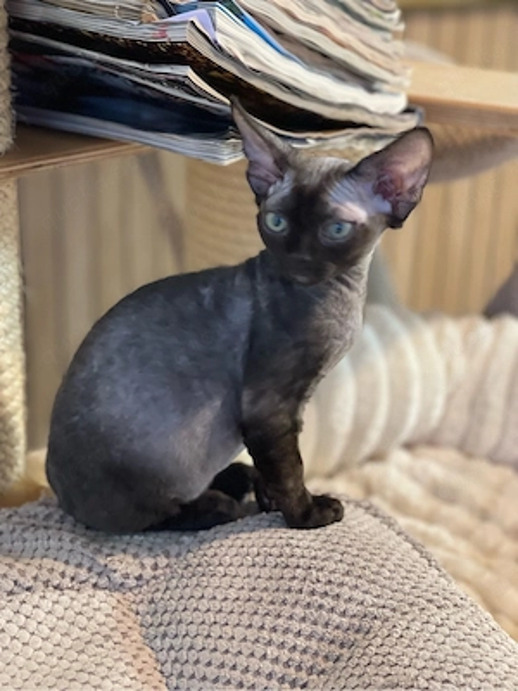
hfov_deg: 22.9
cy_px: 346
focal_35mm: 64
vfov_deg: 30.3
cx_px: 259
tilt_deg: -22.7
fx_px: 1277
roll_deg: -1.7
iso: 400
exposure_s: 1/38
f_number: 2.2
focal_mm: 7.5
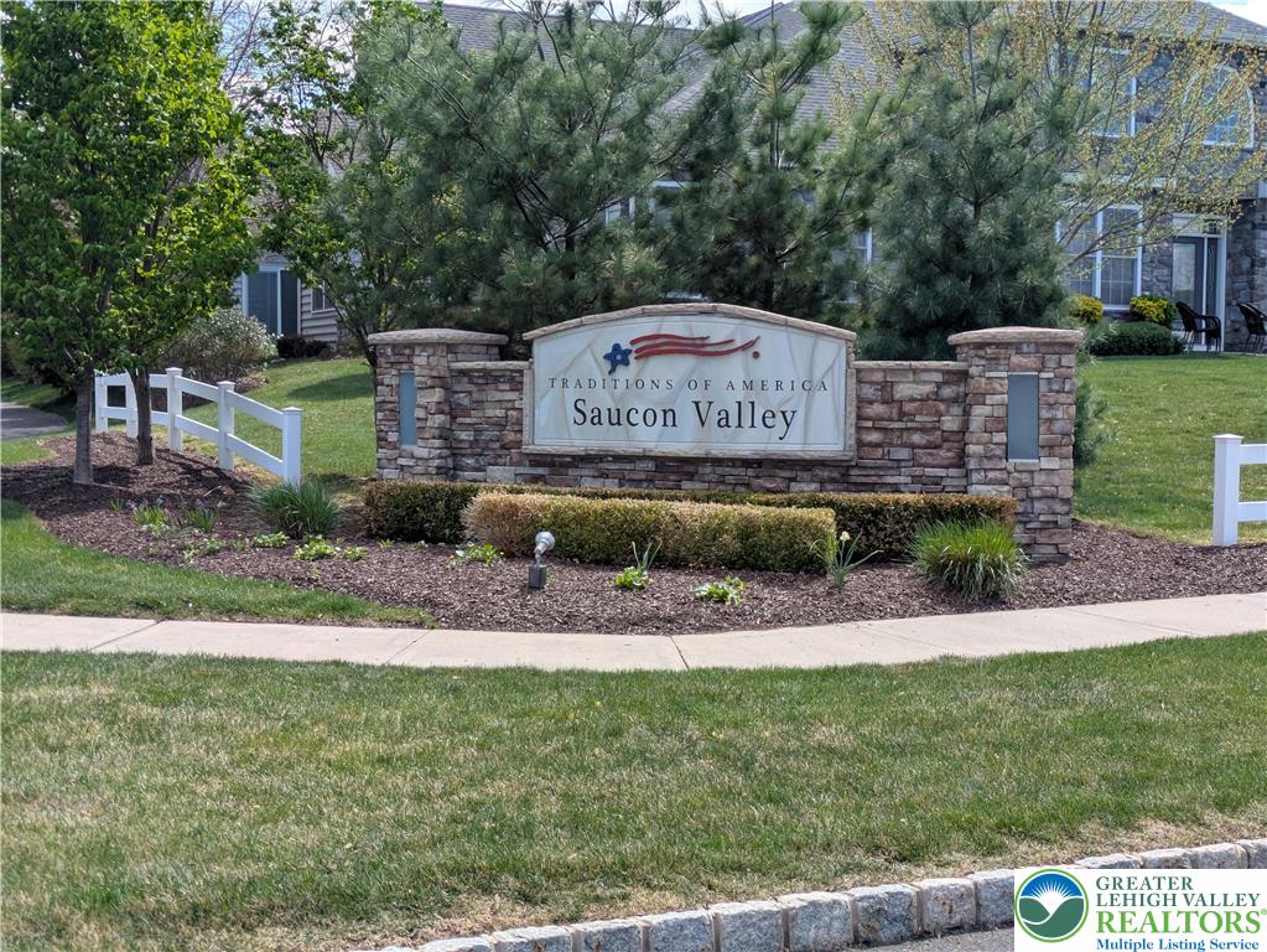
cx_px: 634
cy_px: 476
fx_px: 1867
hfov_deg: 37.5
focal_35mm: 51
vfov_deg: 28.6
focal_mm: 5.43
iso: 50
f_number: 1.89
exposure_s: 1/1686
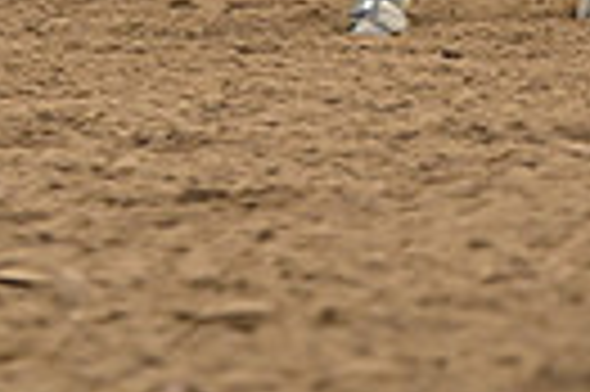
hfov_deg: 2.3
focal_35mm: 886
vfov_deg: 1.5
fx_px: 14502
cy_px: -430
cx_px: 495
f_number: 3.2
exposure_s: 1/250
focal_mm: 200
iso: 3200
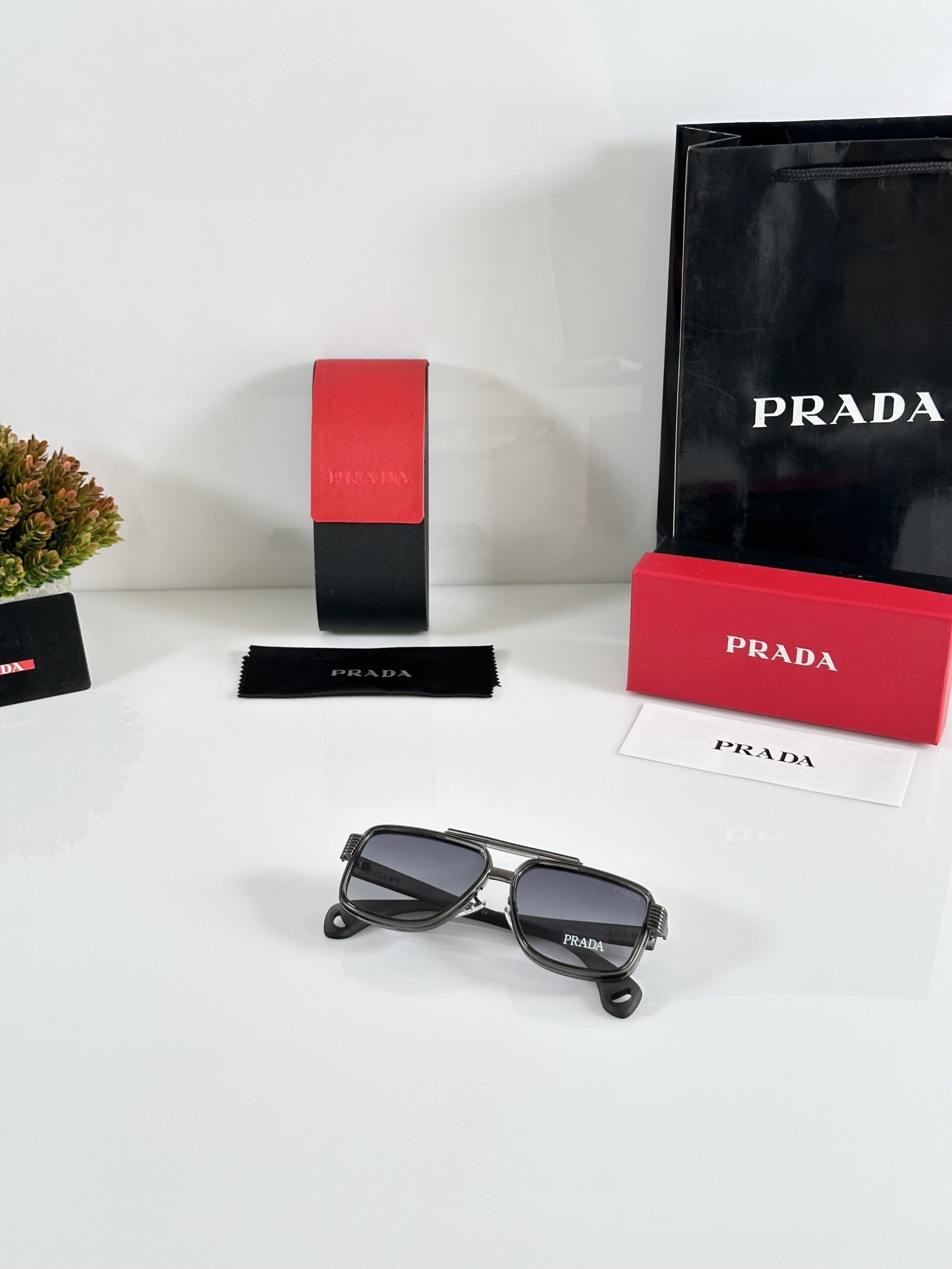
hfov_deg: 30.3
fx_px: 1760
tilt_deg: -28.5
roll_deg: +0.0
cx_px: 476
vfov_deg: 39.7
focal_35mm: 48
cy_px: 634
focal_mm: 6.86
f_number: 1.78
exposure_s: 1/130
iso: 80
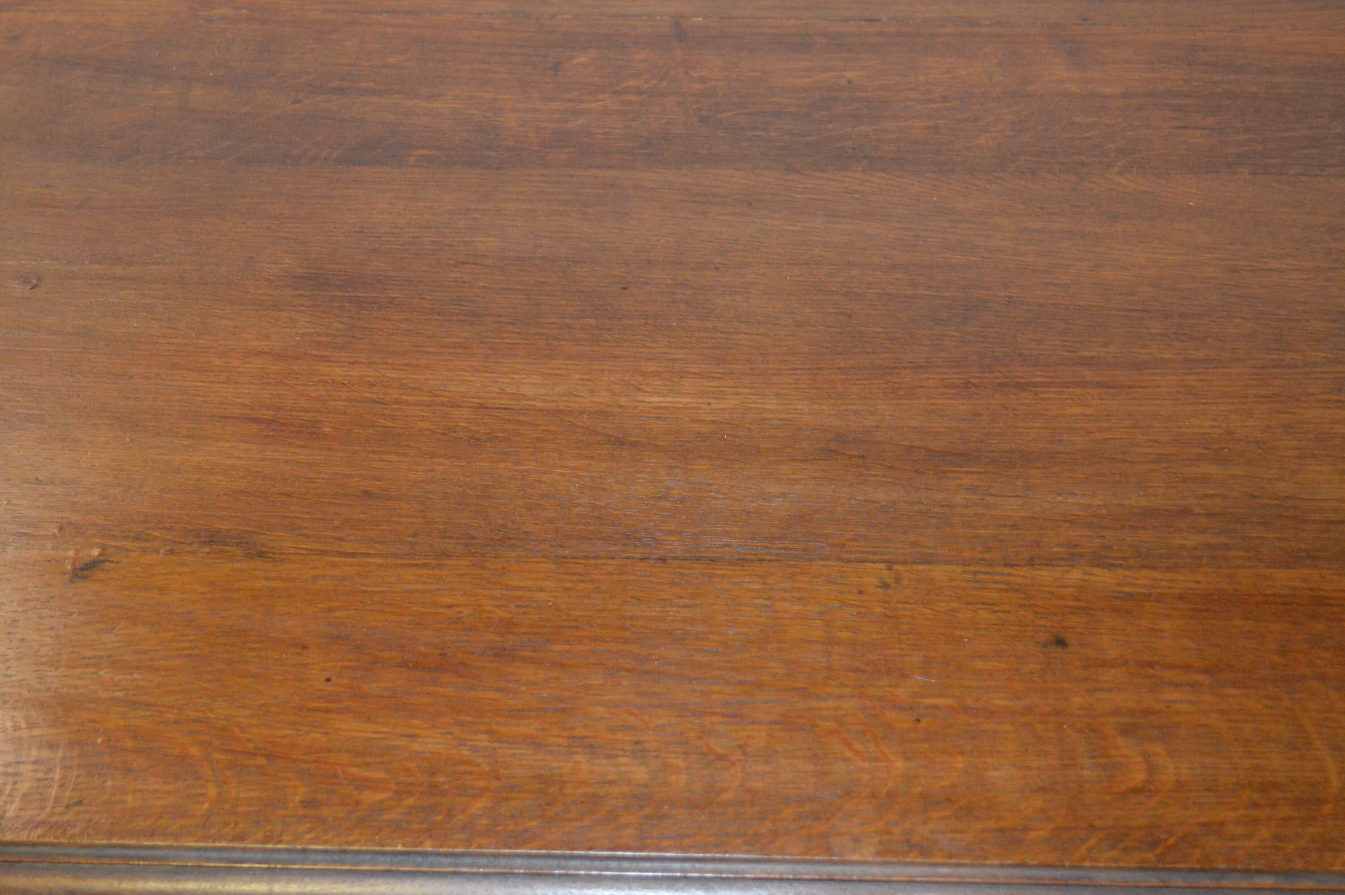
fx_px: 1960
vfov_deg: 25.7
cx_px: 672
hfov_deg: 37.9
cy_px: 448
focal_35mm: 52
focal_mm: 35
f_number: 5
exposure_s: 1/60
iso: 3200
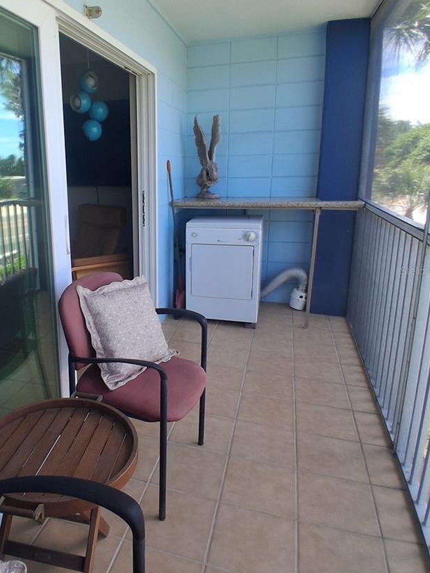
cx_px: 134
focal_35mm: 25
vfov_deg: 69.3
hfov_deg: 53.5
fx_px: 414
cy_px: 270
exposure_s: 1/120
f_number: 2.2
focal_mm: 1.4
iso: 50
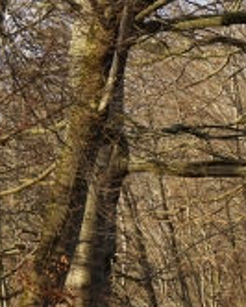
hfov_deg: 7.2
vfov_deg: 9.4
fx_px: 1873
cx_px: 486
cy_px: 92
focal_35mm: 206
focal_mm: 52
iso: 100
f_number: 6.3
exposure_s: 1/80
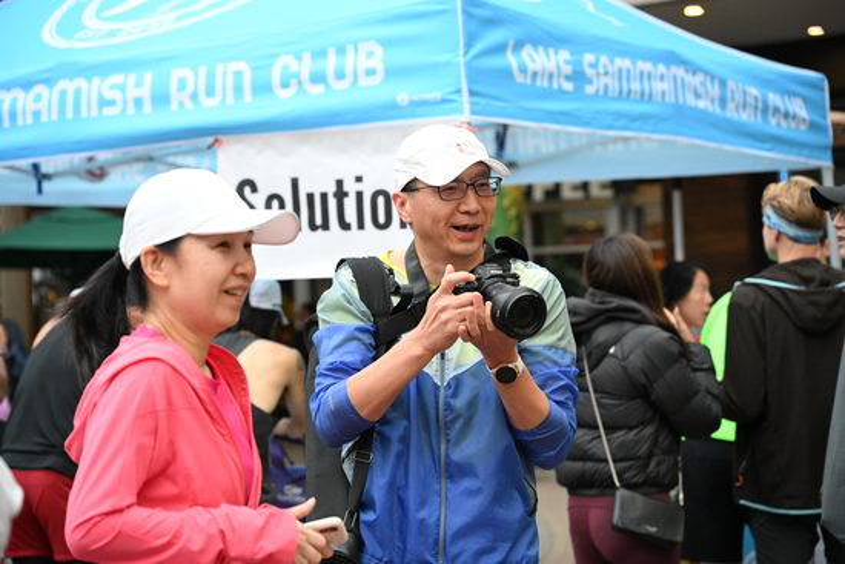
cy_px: 282
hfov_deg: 25.1
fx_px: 1902
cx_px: 422
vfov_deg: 16.9
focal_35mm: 81
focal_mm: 81
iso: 3200
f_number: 4
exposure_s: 1/500
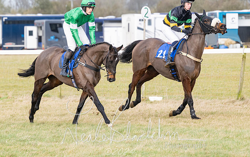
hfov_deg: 8.0
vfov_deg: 5.0
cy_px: 78
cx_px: 106
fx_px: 1793
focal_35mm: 263
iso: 800
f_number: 5
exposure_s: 1/1600
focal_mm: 200
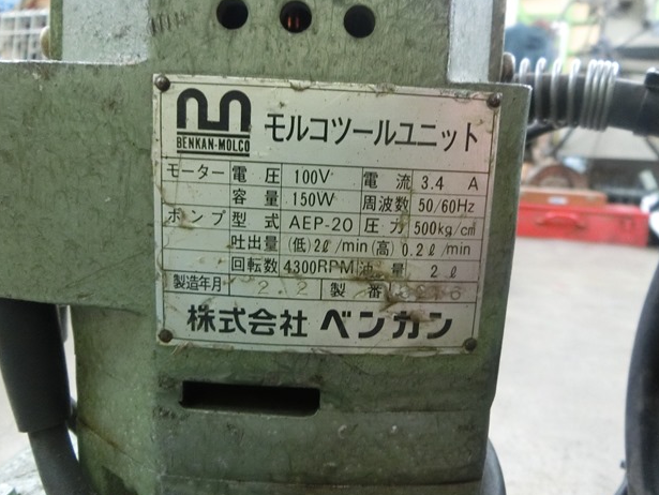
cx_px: 340
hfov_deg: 67.3
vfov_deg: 53.1
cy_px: 253
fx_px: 495
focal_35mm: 26
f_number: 3.5
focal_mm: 4.5
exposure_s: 1/30
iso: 800
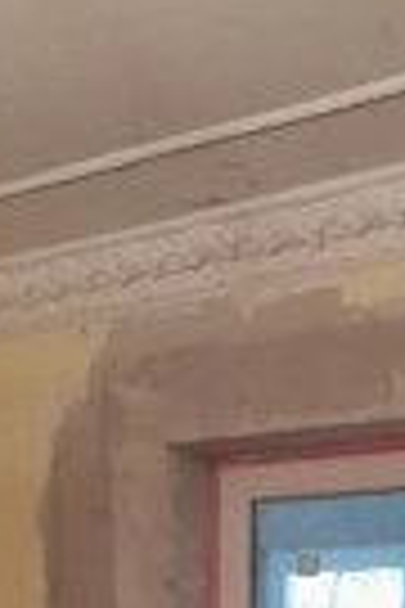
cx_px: 400
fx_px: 1299
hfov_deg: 17.3
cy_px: 874
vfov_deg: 22.3
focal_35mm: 77
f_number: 2
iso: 200
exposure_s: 1/50
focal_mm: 4.6
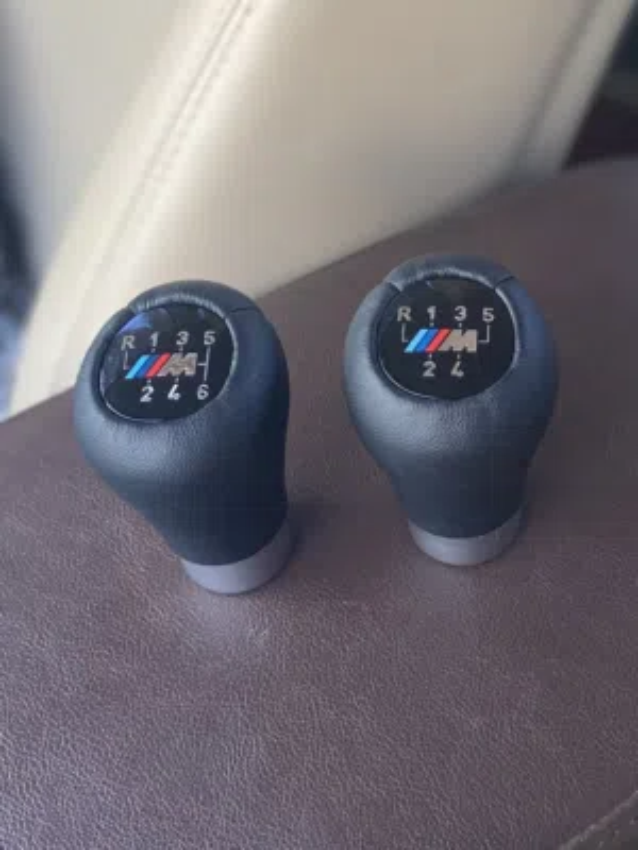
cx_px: 319
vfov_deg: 67.3
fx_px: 639
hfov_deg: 53.1
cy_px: 425
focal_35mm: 26
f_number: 1.8
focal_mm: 4.25
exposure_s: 1/76
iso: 125
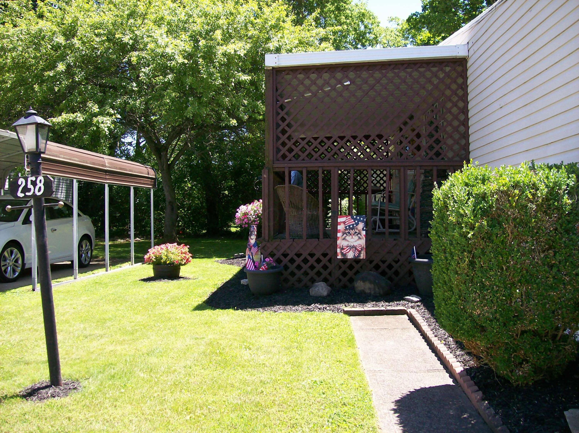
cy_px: 216
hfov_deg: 51.4
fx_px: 602
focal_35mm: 36
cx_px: 290
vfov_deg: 39.6
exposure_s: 1/416
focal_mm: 6
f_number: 2.7
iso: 80
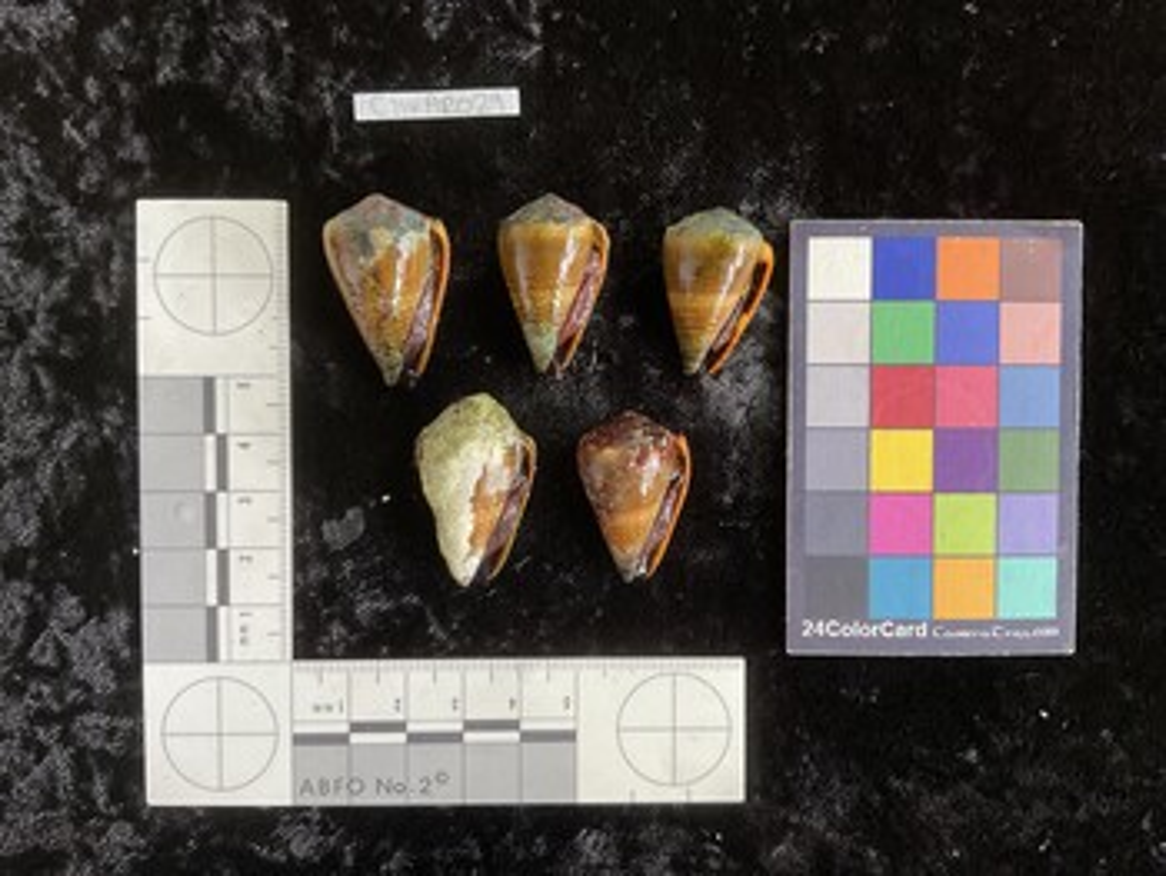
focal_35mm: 29
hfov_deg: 61.6
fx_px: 978
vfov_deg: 48.3
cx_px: 583
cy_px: 438
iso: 125
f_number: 1.8
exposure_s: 1/60
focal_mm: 3
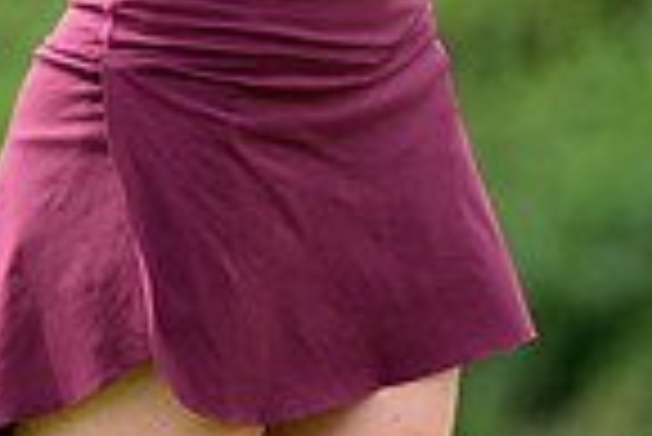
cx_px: 265
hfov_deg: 1.4
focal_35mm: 1515
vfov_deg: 0.9
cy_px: -425
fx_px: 27465
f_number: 5.6
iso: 1000
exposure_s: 1/2000
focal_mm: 380
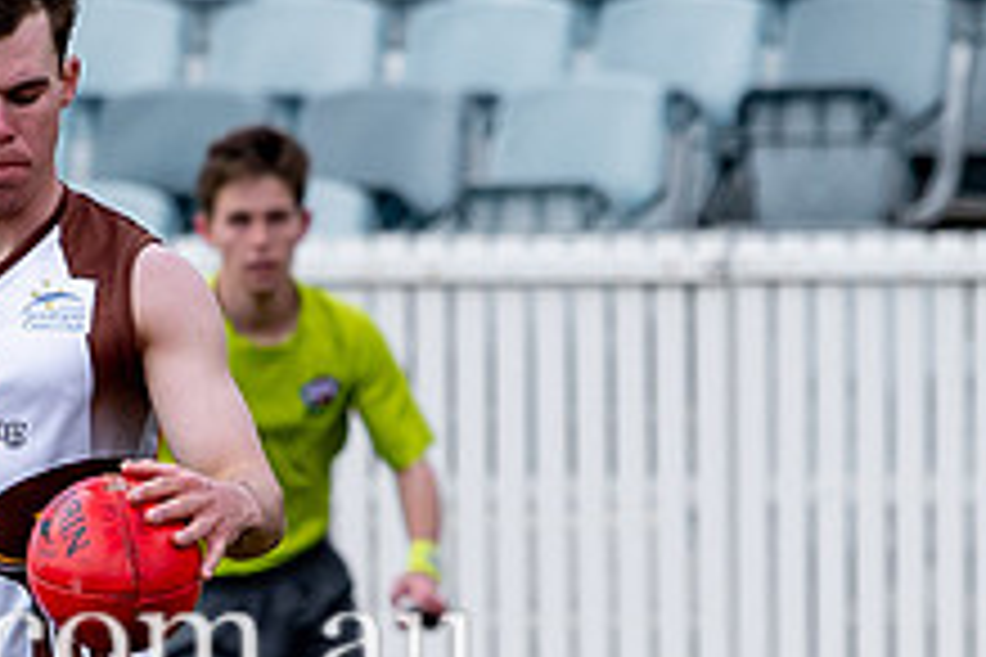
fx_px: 51761
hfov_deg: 1.1
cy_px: 683
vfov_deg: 0.7
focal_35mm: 1890
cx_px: 14
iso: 200
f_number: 4
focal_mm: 185
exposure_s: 1/1000
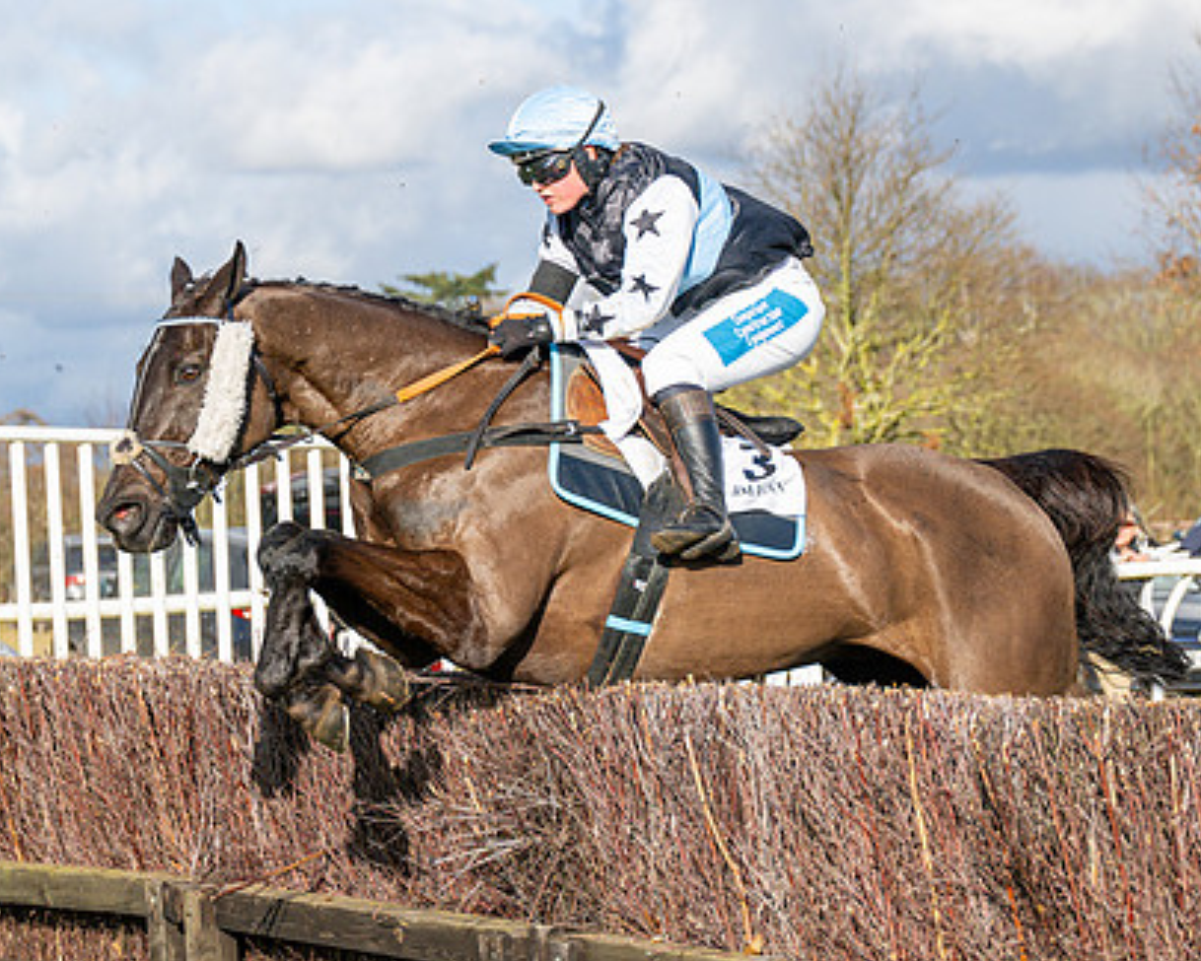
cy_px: 701
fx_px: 5049
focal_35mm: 142
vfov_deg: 10.9
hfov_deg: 13.6
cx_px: 617
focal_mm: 70
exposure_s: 1/2500
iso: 200
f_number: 4
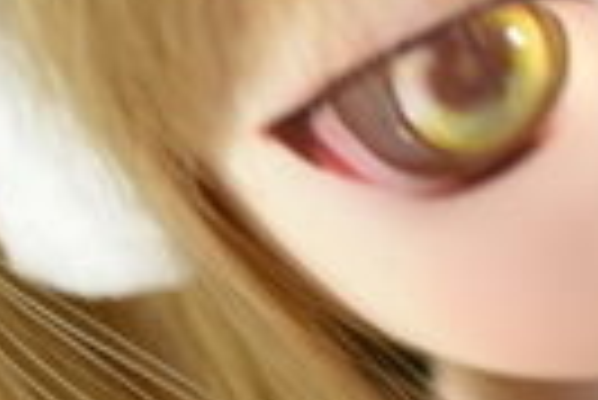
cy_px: -43
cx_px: -126
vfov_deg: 3.4
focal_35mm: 403
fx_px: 6699
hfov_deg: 5.1
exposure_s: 1/60
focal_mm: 35
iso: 100
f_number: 1.8
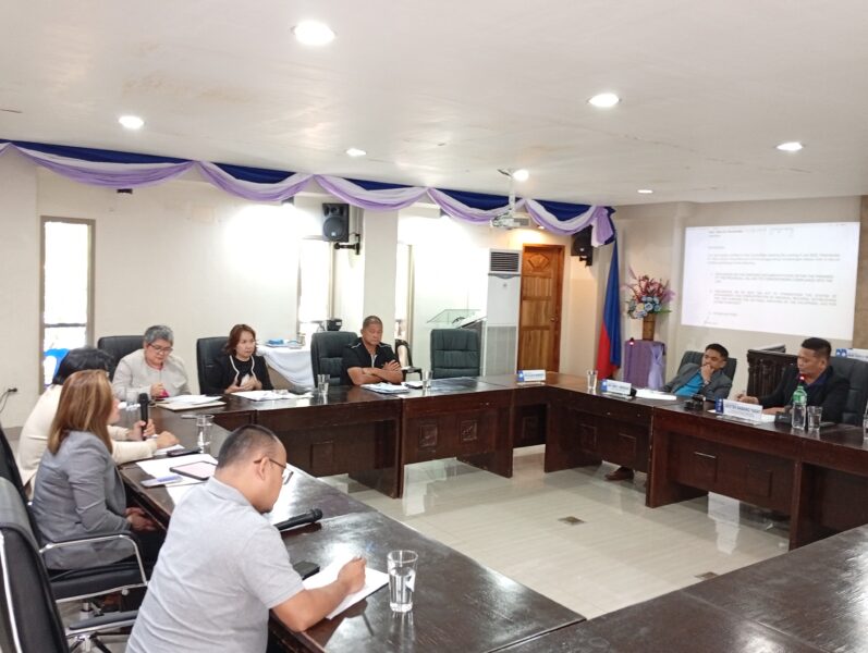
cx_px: 434
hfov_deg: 58.3
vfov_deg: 45.5
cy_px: 326
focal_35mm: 31
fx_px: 778
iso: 966
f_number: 1.8
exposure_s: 1/20
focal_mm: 3.98
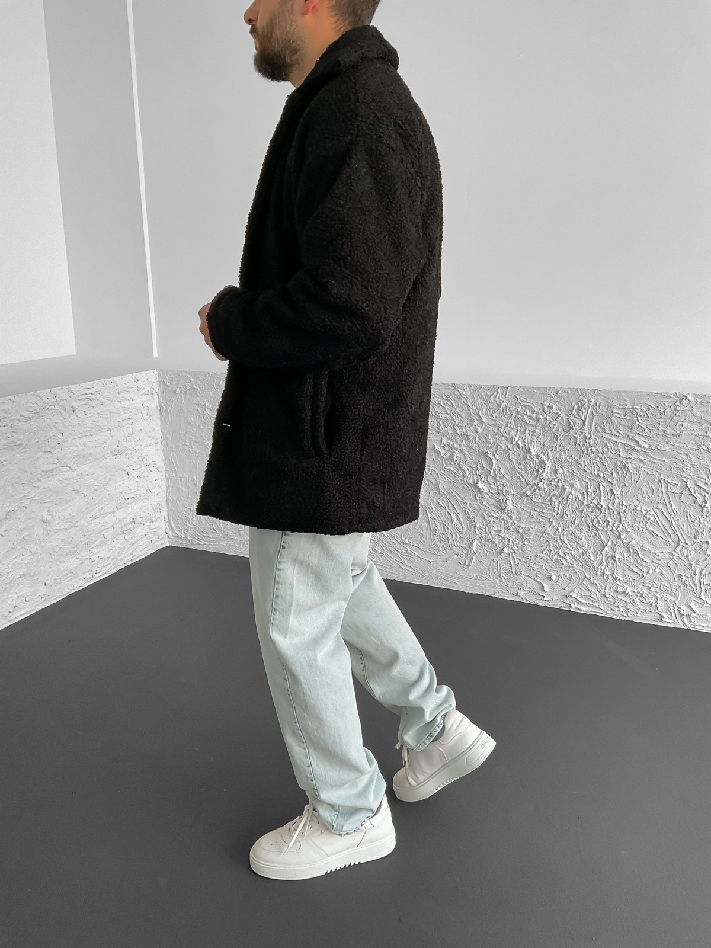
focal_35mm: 29
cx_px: 356
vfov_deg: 61.7
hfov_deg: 48.2
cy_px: 474
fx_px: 794
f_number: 1.8
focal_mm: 3
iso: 64
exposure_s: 1/50
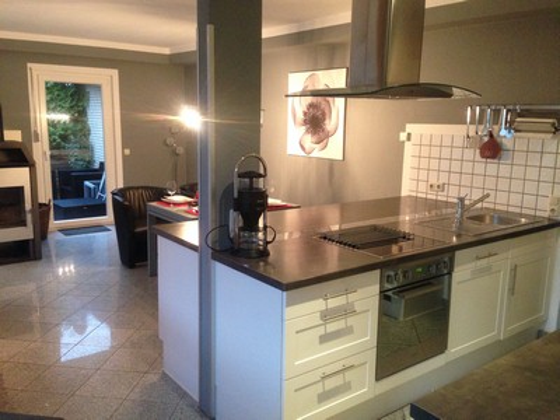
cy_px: 210
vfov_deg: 42.9
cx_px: 280
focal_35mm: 33
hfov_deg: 55.4
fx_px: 534
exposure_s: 1/20
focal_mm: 4.12
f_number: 2.4
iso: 320
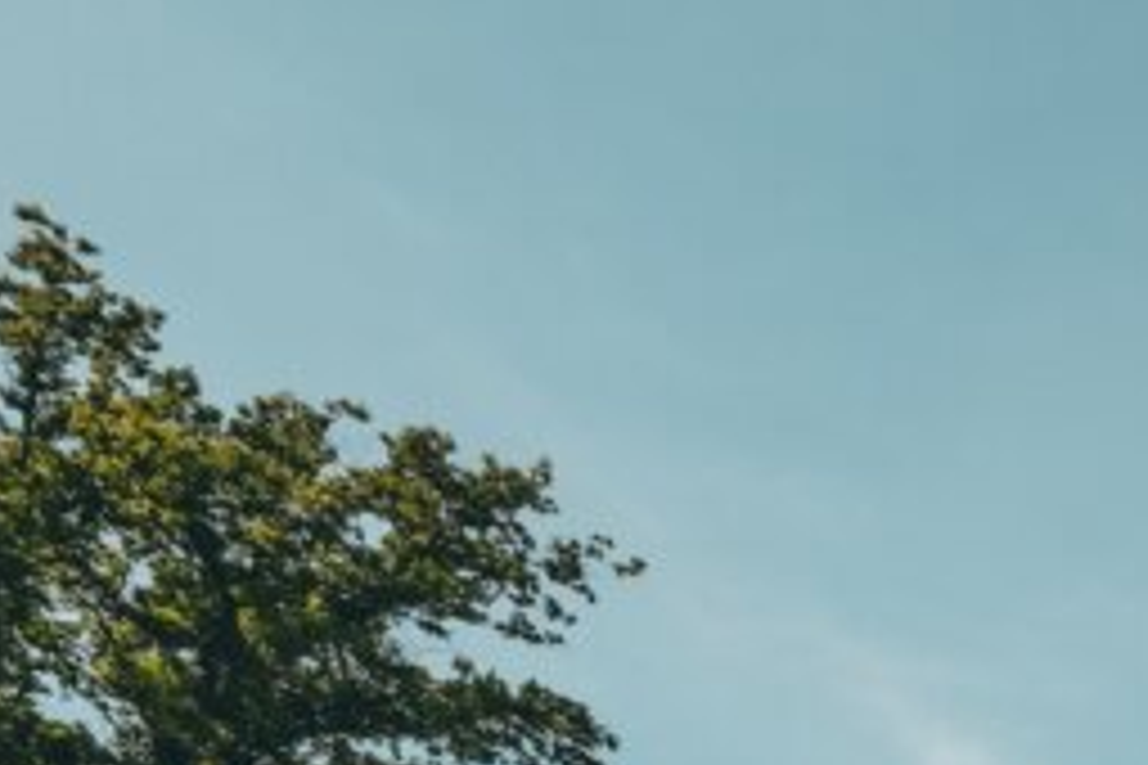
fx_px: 1499
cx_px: 1747
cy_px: 1163
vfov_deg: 22.9
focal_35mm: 47
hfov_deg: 27.6
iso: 400
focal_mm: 10
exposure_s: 1/950
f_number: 8
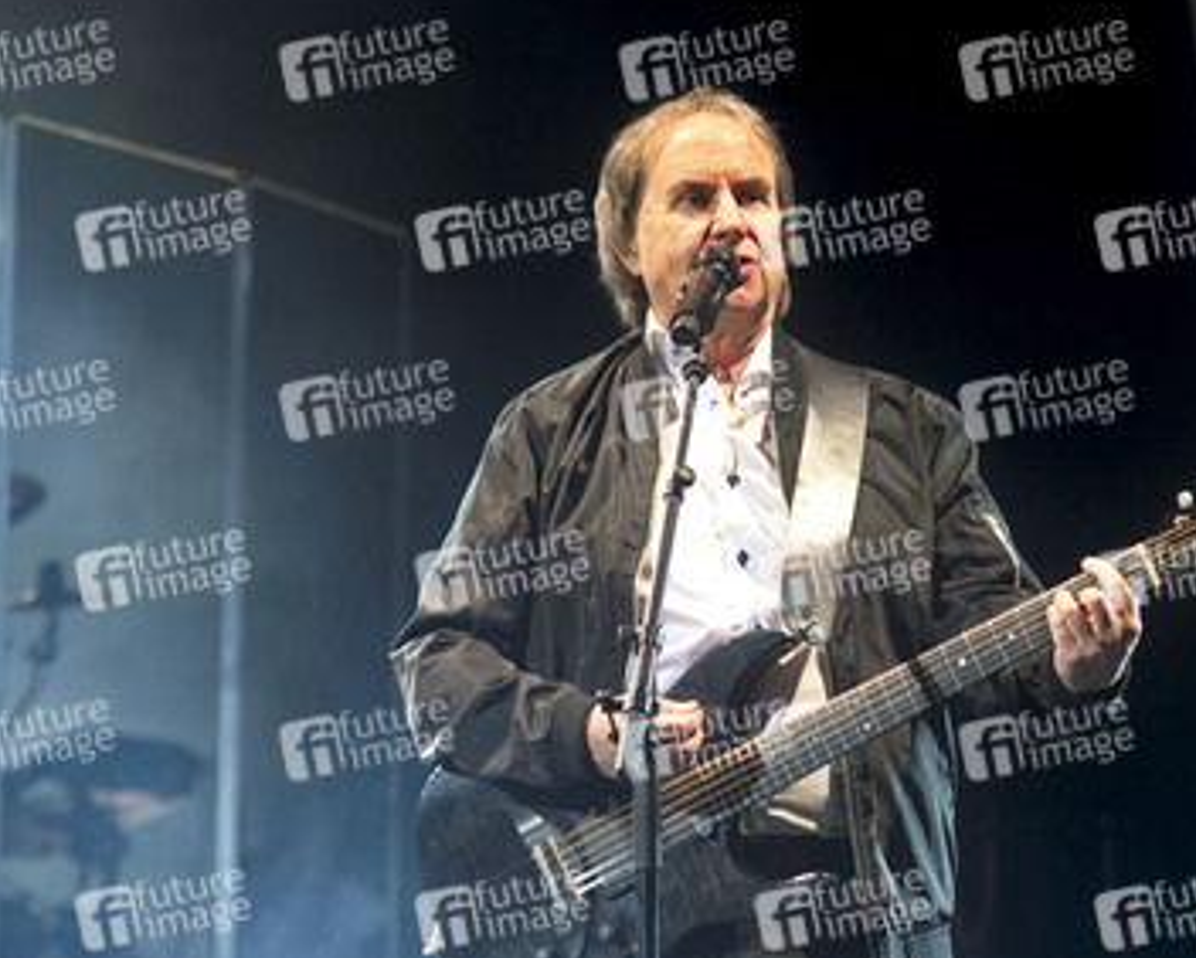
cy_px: 486
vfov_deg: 9.9
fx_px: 5525
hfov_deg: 12.3
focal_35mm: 156
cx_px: 751
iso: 1600
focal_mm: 130
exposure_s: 1/400
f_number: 4
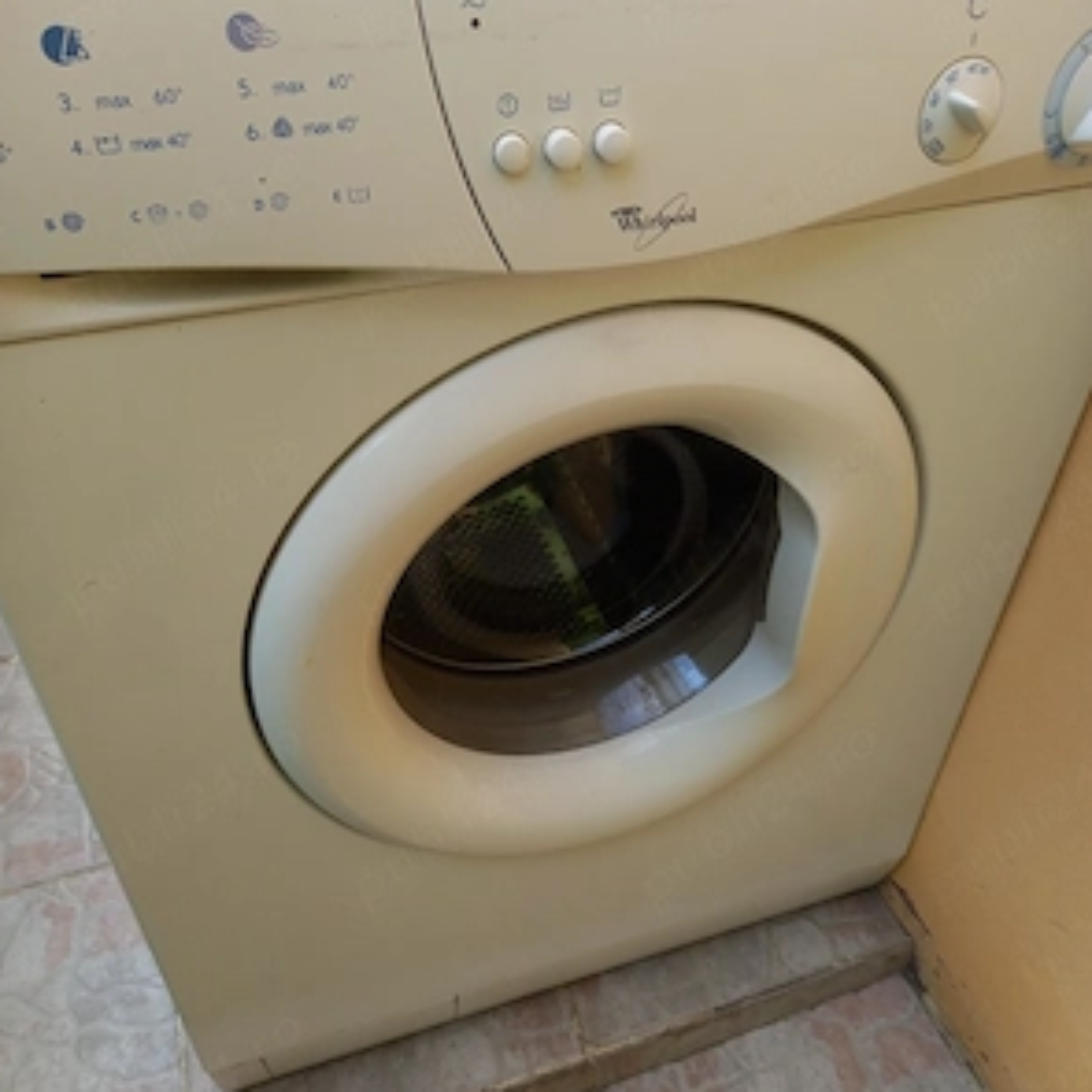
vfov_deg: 54.0
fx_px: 1071
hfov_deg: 54.0
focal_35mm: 30
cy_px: 570
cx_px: 544
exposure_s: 1/101
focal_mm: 4.6
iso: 50
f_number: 2
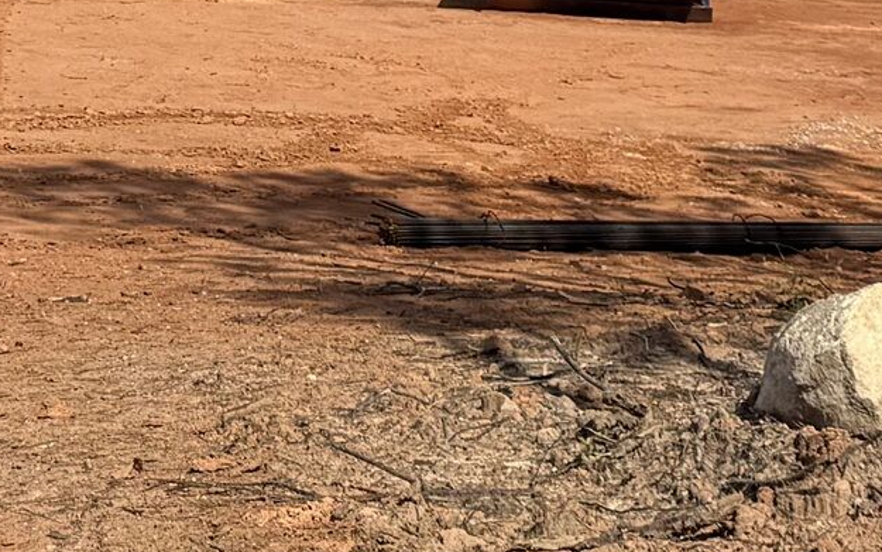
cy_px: -584
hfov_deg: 15.9
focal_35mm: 125
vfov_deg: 9.7
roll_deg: -1.3
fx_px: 3005
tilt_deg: +5.5
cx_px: -240
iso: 80
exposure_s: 1/6173
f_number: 1.78
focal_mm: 6.76
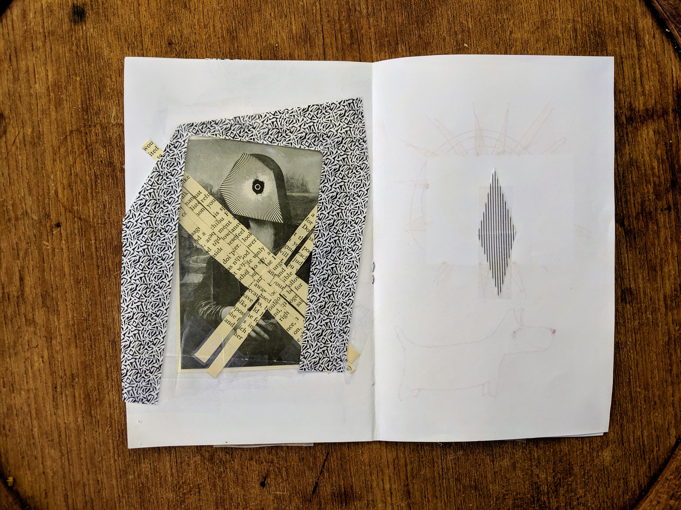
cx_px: 340
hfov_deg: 65.3
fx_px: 531
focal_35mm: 27
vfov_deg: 51.4
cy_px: 255
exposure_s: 1/213
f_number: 1.8
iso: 64
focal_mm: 4.44
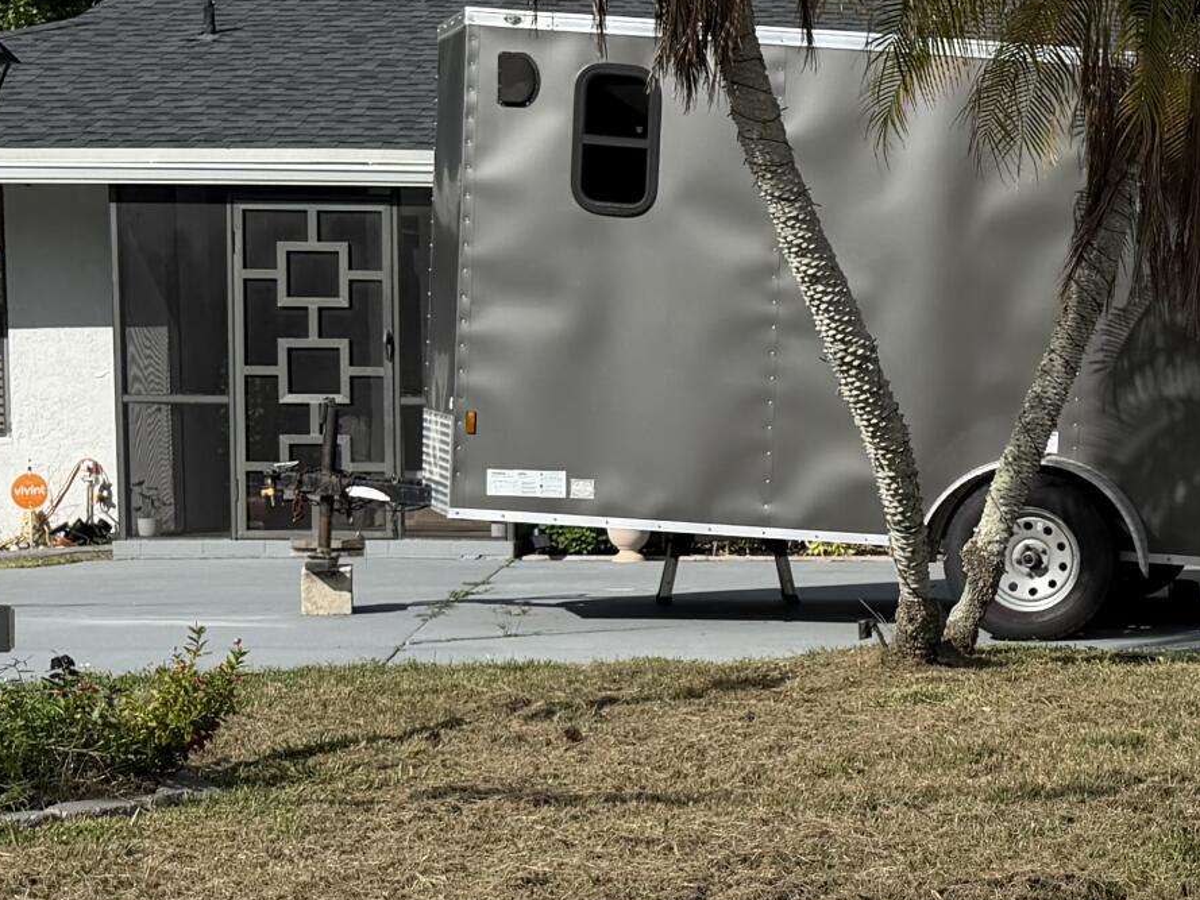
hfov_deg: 21.9
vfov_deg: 18.2
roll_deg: -0.4
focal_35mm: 81
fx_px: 2808
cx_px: 1533
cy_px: 576
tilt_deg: -2.0
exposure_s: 1/7353
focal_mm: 6.76
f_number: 1.78
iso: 80
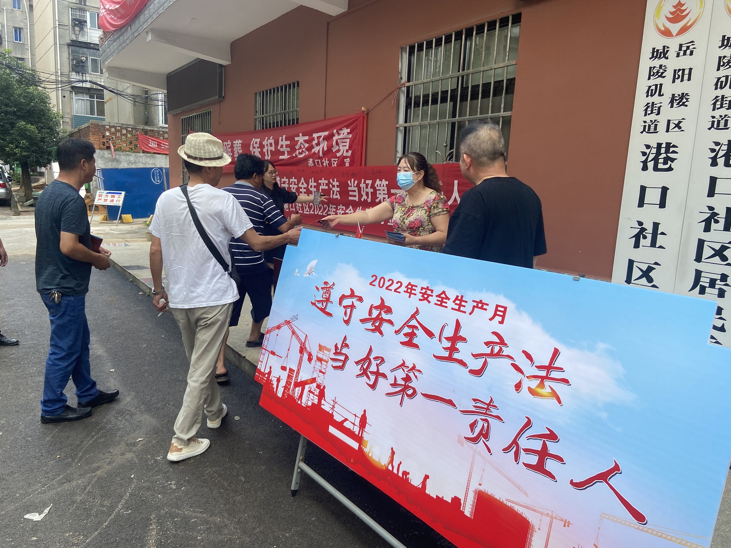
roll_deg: -2.4
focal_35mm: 26
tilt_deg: -9.0
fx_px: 549
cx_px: 366
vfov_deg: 53.1
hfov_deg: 67.3
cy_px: 274
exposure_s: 1/681
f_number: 1.8
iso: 32
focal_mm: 4.25
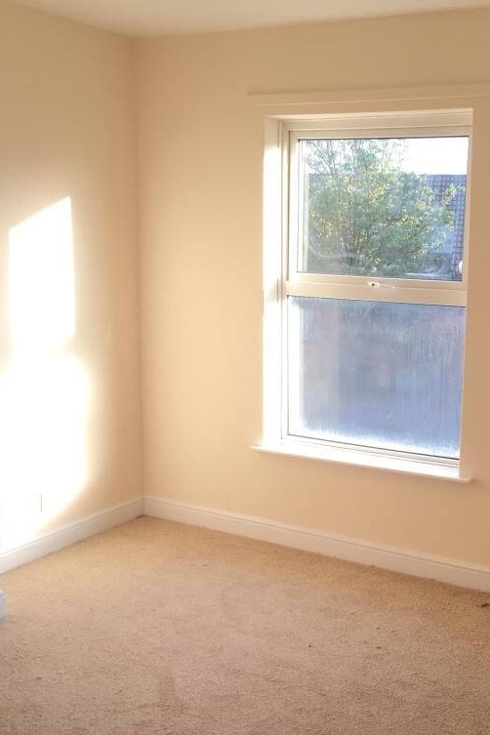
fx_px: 837
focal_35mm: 41
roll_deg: -2.5
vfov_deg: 47.4
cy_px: 367
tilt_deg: -9.3
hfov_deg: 32.0
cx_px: 370
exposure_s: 1/120
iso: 32
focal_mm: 4.15
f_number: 2.2
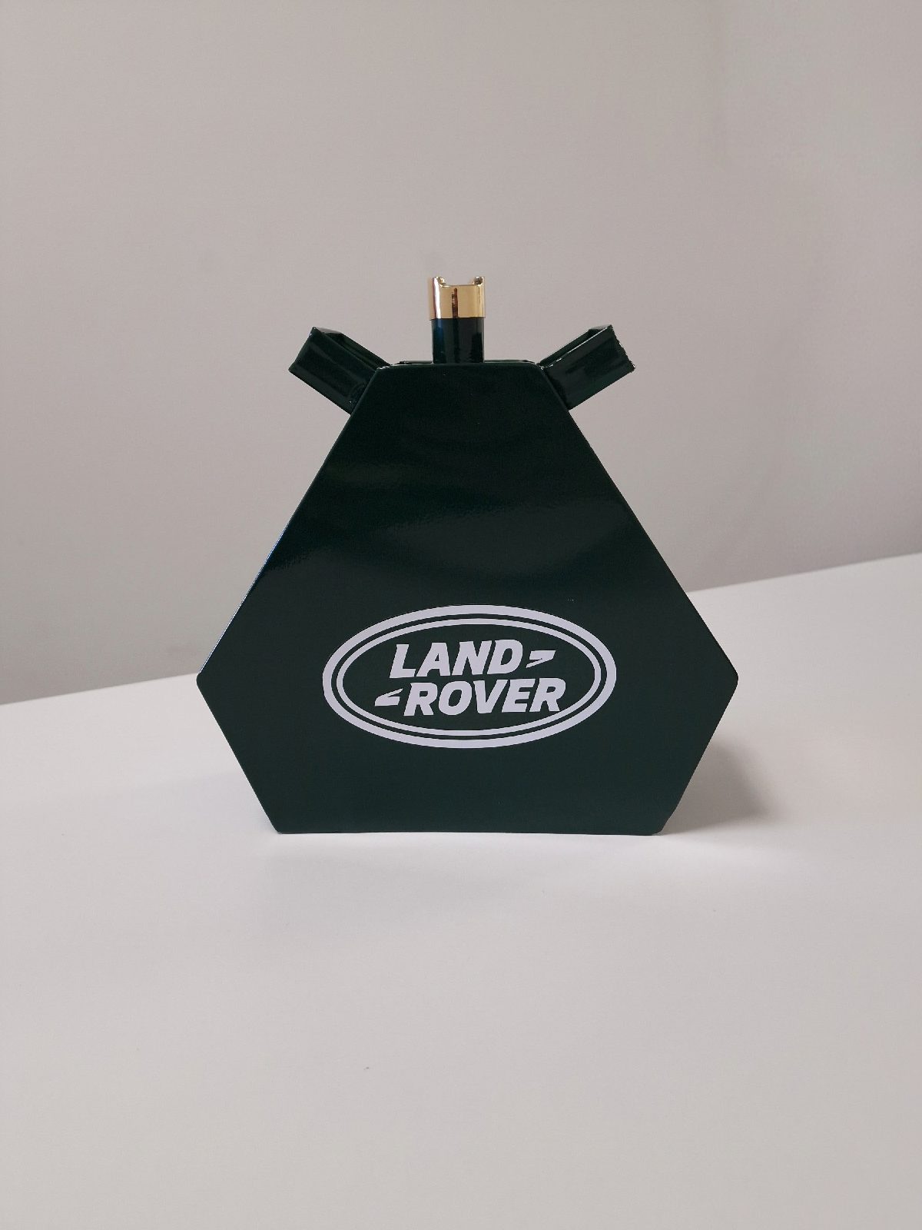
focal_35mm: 23
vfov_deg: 73.9
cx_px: 461
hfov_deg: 58.9
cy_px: 615
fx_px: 817
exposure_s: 1/50
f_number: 1.8
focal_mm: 6.4
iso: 100
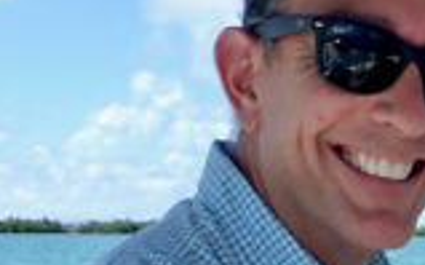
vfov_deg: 11.0
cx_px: 532
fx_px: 1238
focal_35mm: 107
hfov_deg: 18.3
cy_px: 549
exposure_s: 1/125
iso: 100
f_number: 8
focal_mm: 4.5
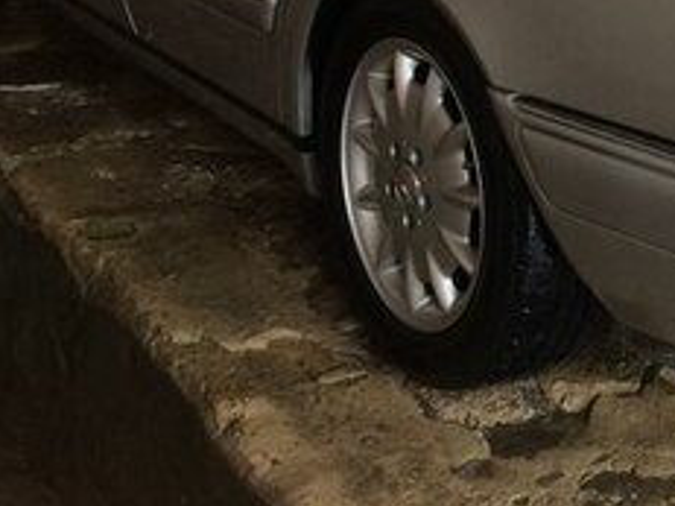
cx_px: 725
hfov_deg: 22.4
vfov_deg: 17.0
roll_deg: -2.3
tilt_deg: -6.9
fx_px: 1618
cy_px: -101
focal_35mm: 83
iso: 80
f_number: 2.2
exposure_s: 1/30
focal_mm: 4.15
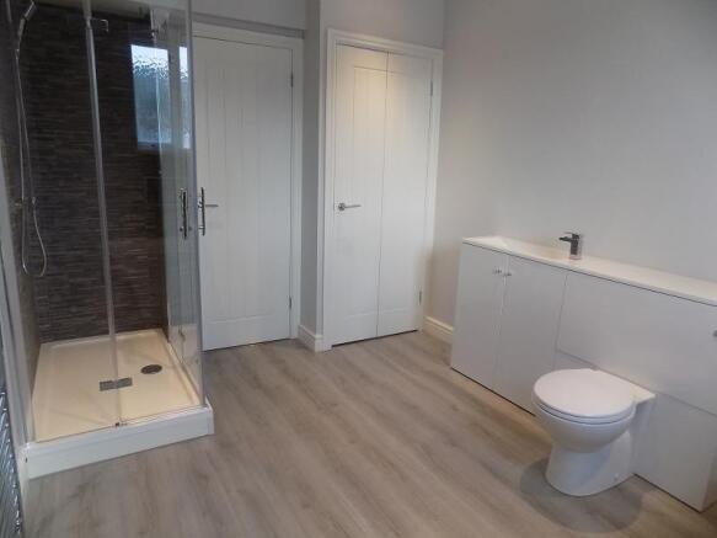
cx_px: 358
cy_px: 269
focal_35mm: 23
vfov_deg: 58.9
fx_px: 476
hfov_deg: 73.9
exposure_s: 1/30
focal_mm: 4
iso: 200
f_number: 3.1
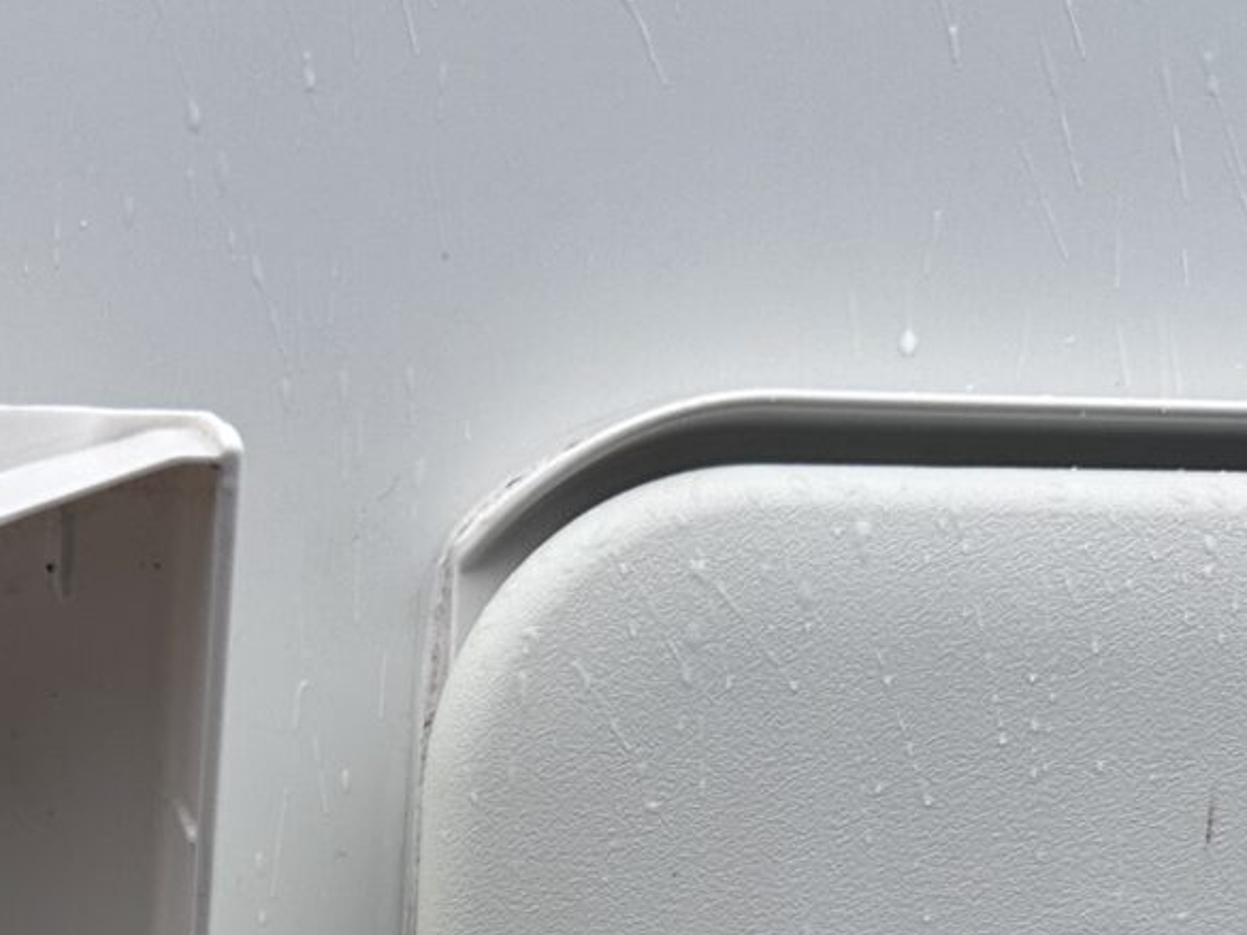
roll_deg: +0.4
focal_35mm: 84
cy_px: 1612
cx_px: -177
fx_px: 3027
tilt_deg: -6.9
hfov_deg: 21.8
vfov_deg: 15.4
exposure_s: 1/1009
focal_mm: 6.86
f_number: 1.78
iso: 80
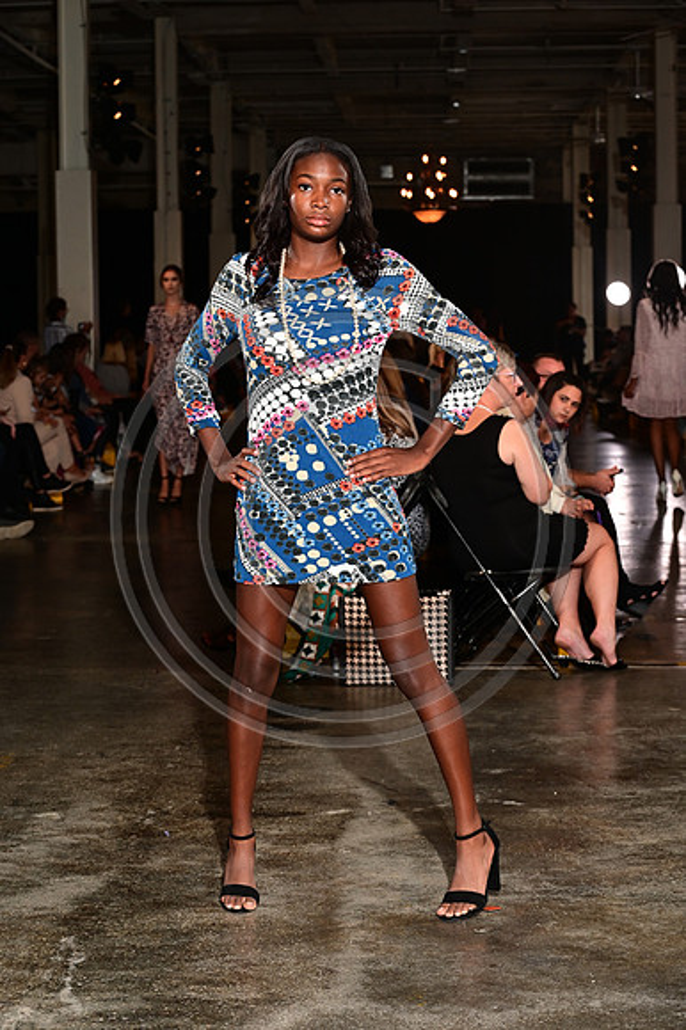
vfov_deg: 28.9
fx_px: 2003
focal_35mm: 70
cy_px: 515
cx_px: 343
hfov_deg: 19.4
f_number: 6.3
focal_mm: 70
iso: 1000
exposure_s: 1/160
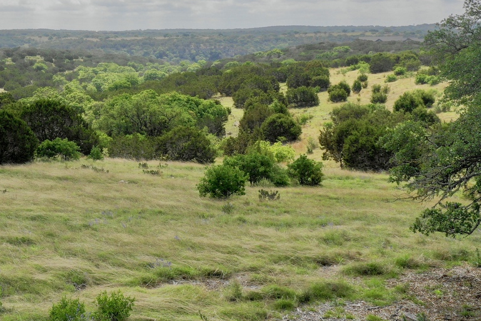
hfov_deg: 32.7
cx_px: 77
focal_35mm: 59
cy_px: 129
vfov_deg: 23.0
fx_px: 788
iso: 100
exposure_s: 1/640
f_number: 6.3
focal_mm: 10.26
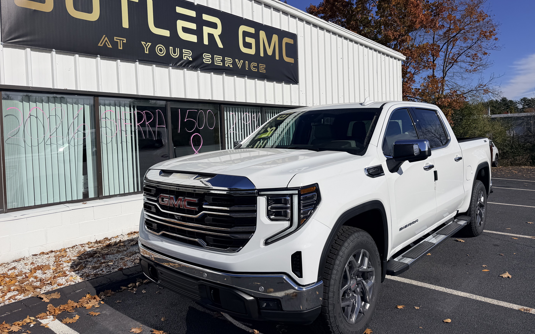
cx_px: 266
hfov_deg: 70.4
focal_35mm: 26
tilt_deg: -1.9
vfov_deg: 47.5
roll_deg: +2.5
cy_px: 145
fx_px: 379
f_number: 1.78
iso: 80
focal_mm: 6.76
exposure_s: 1/17544
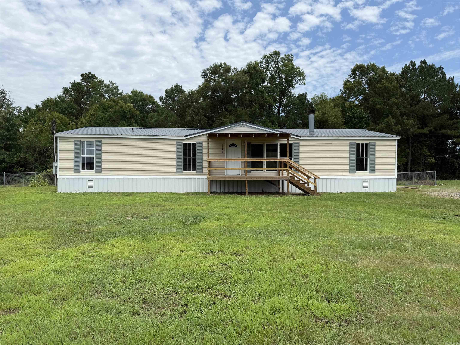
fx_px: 319
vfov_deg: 56.8
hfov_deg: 71.6
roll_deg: -0.9
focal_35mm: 24
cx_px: 230
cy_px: 172
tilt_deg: -0.2
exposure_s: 1/4405
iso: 80
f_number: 1.78
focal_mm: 6.76
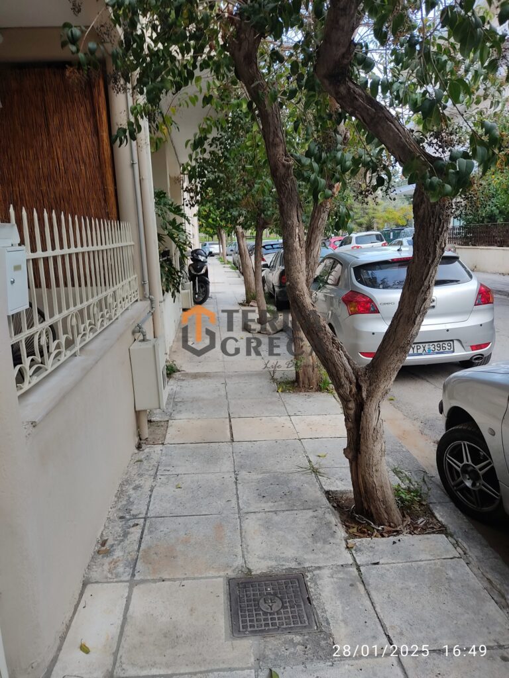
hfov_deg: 53.1
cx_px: 254
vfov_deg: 67.3
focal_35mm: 26
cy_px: 339
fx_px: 510
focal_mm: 4.74
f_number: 1.79
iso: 115
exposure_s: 1/60
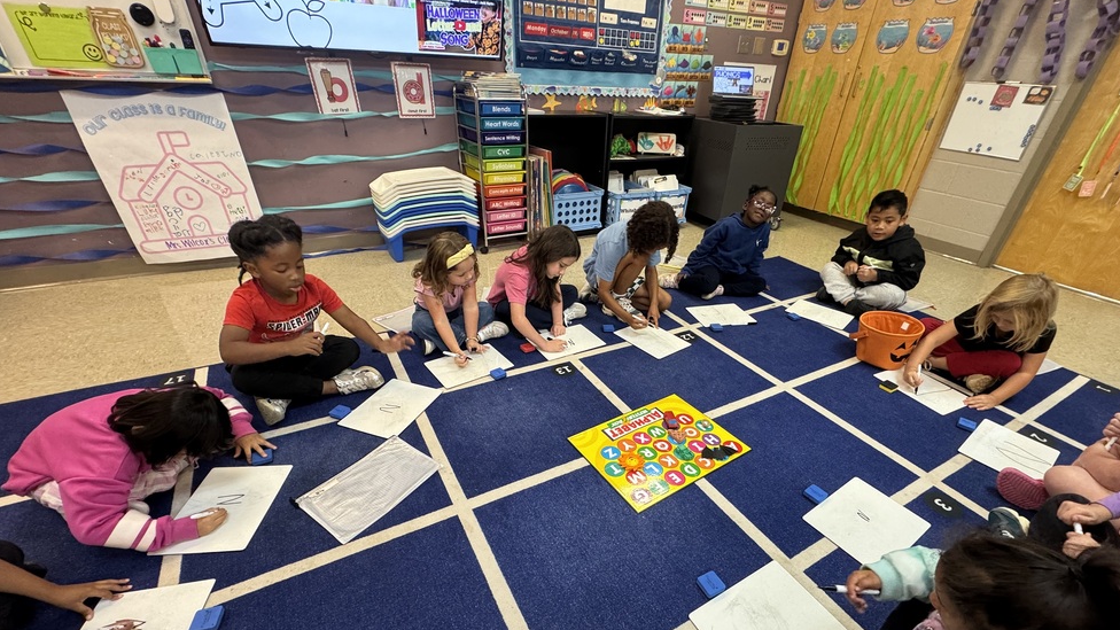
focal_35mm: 16
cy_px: 375
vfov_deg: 66.5
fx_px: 475
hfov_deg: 99.3
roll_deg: -3.9
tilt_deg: -33.9
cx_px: 586
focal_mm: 2.22
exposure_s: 1/60
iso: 200
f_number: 2.2
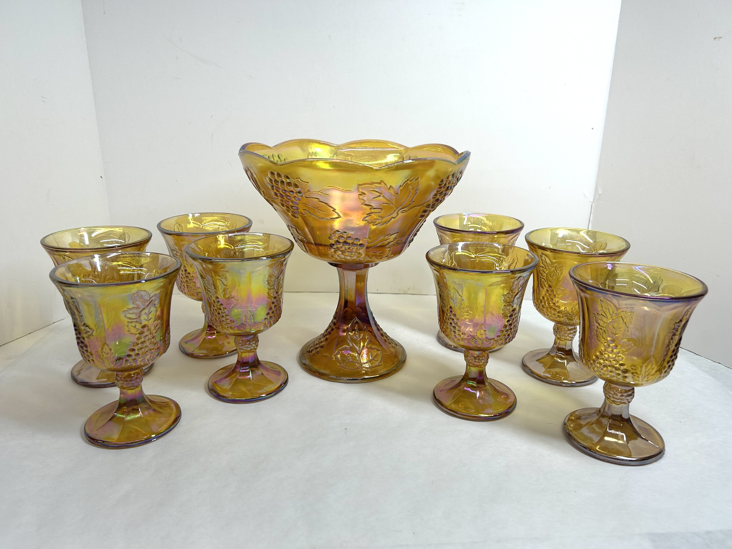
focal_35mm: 26
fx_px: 550
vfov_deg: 53.1
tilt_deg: -18.8
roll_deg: -0.6
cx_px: 366
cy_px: 274
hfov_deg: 67.3
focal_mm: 5.7
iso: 50
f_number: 1.5
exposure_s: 1/536
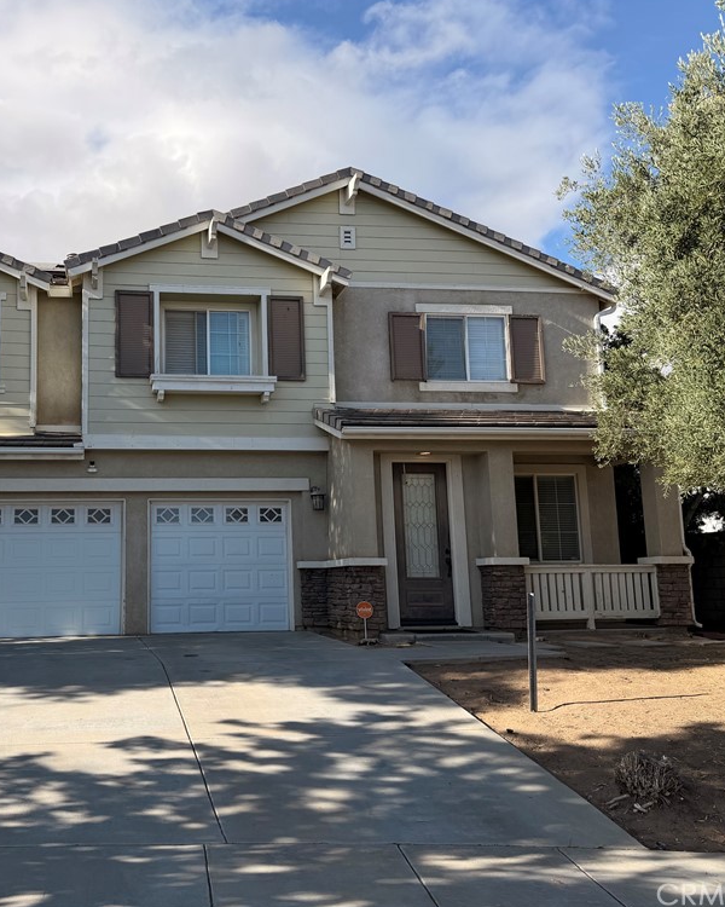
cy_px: 447
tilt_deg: +9.4
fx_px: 858
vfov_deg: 55.7
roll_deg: +0.9
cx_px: 201
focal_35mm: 32
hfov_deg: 44.6
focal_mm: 6.76
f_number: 1.78
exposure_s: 1/3584
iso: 80
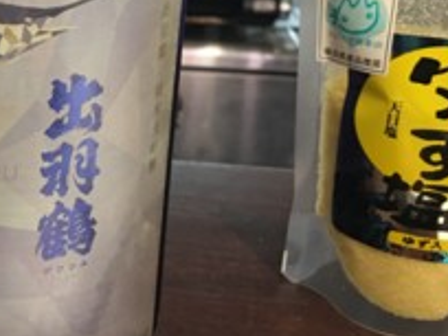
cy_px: 59
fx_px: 828
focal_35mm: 64
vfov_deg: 22.6
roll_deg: -0.2
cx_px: -22
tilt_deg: -20.6
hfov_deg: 28.1
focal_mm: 4.15
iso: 100
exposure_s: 1/15
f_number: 2.2
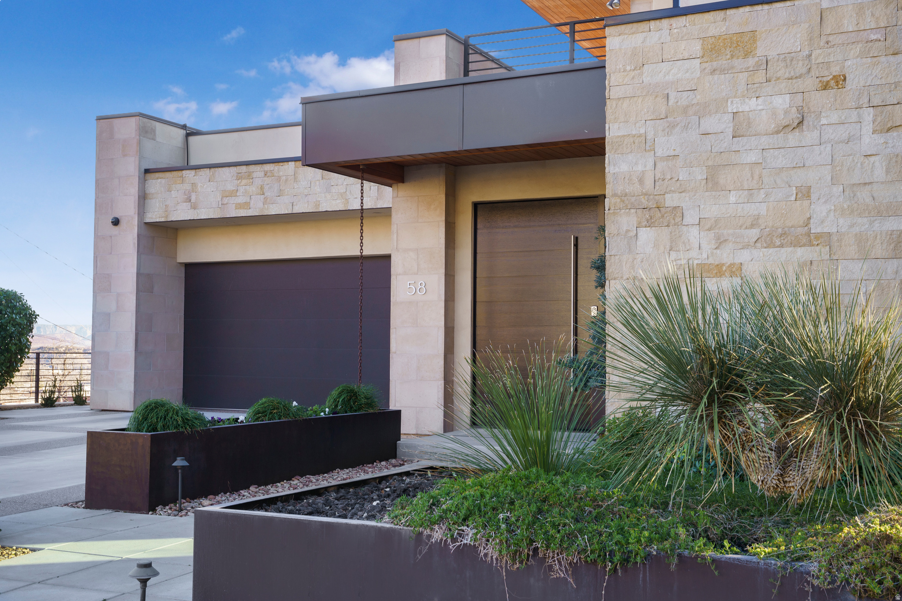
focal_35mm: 44
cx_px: 451
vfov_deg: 30.8
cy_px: 300
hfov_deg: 44.9
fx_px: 1092
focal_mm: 43.6
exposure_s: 1/50
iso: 250
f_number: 11
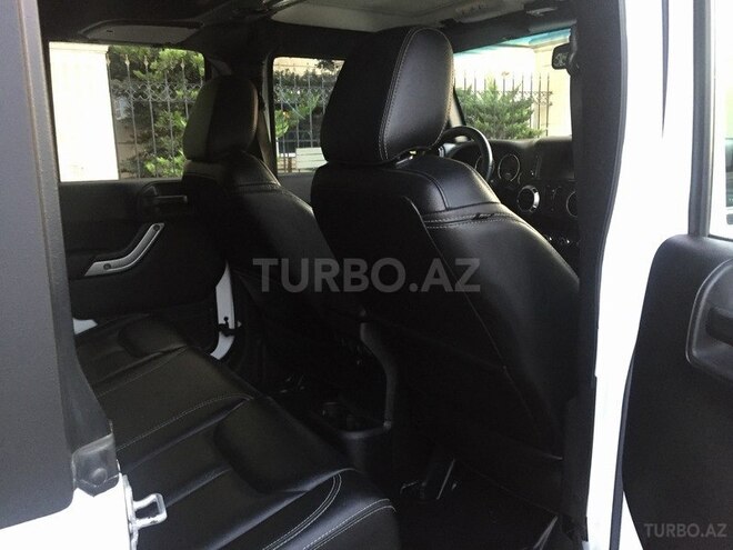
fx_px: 614
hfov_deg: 61.7
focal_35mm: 29
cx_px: 366
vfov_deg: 48.2
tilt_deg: -11.5
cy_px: 275
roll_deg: +0.2
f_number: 2.2
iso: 200
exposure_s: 1/33
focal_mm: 4.15
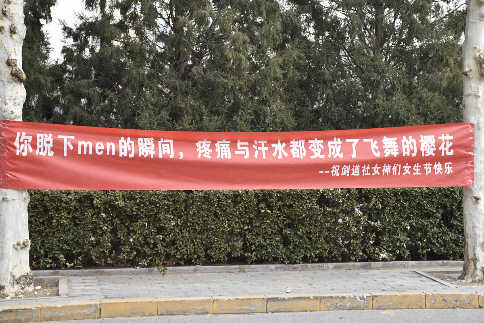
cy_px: 162
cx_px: 242
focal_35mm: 78
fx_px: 1049
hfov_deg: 26.0
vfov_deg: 17.5
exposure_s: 1/160
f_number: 6.3
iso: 100
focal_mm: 52
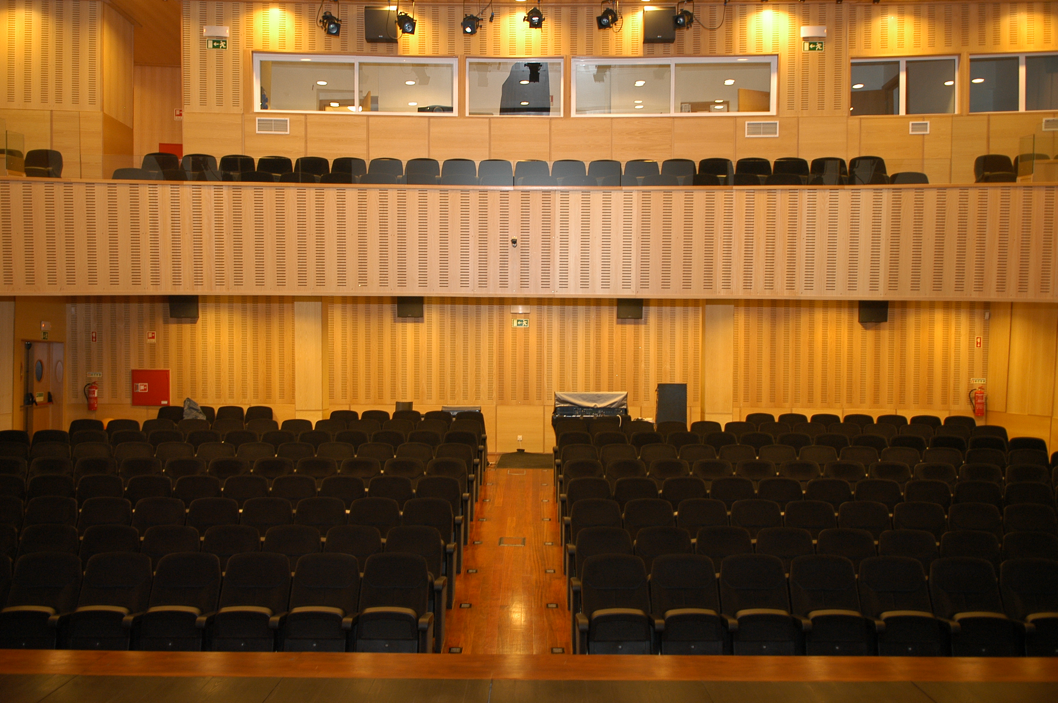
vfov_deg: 50.3
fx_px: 749
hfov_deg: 70.5
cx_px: 529
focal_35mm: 26
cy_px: 352
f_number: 2.8
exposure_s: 1/30
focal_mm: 17
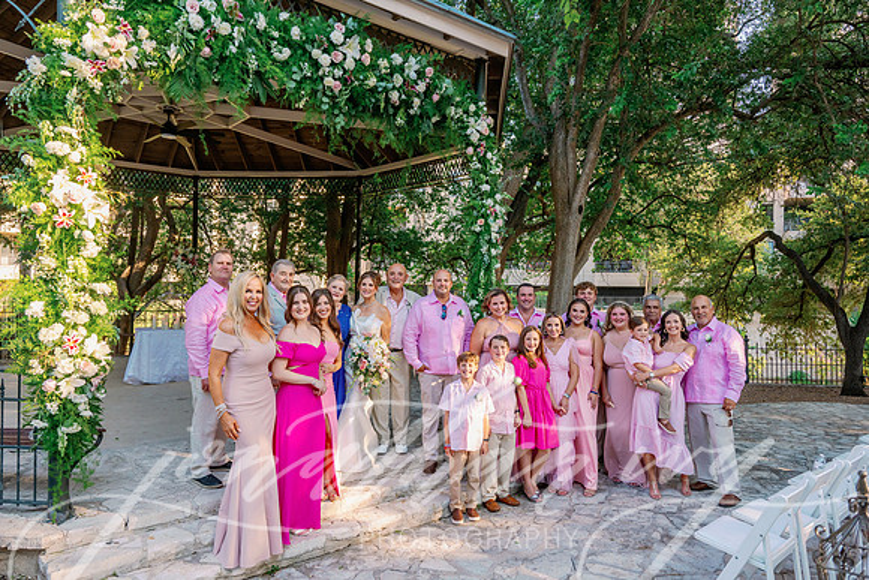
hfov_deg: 73.7
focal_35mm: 24
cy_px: 290
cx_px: 434
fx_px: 579
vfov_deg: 53.2
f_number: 5
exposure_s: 1/400
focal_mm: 24
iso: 500
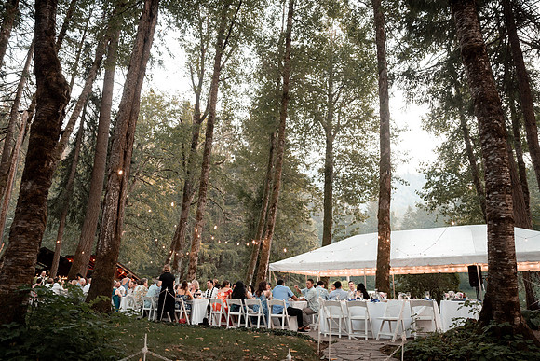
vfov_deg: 53.2
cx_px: 270
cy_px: 180
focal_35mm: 24
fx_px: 360
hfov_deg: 73.7
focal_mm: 24
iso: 1250
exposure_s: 1/640
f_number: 2.8
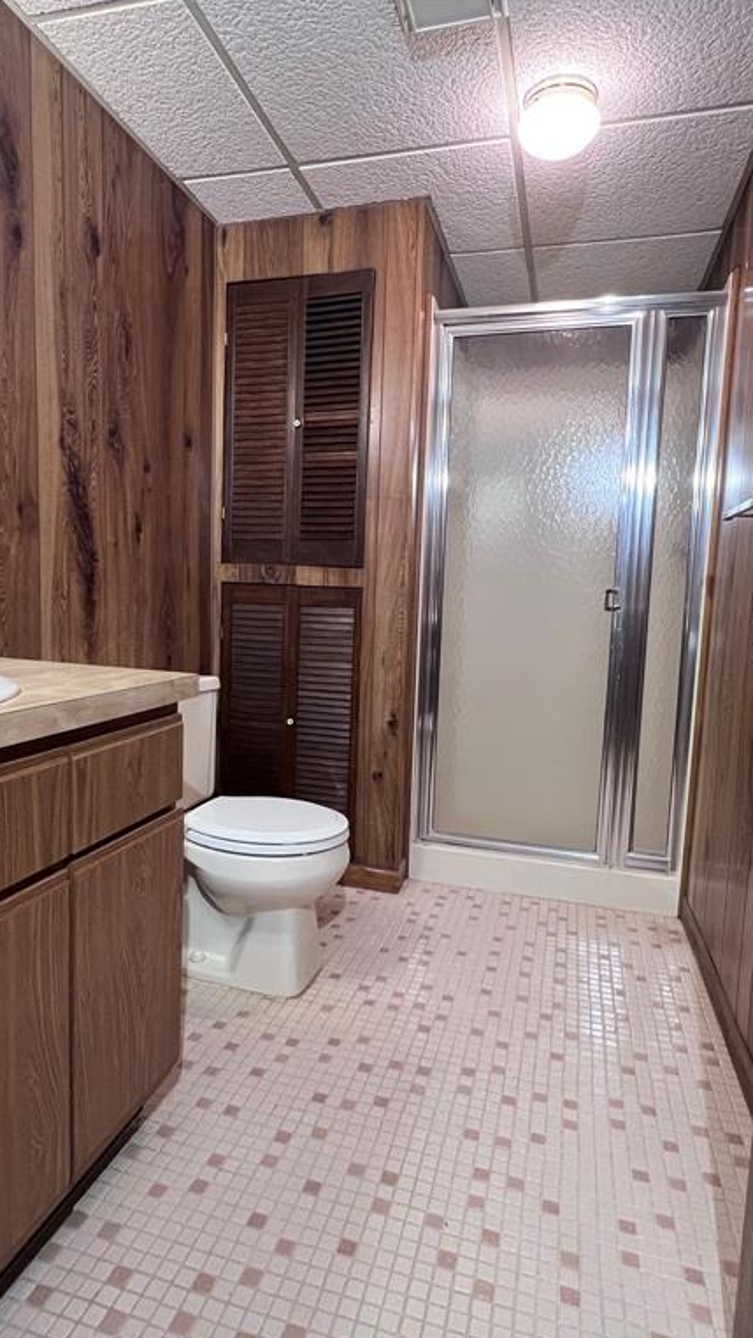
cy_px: 670
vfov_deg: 89.6
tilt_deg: -6.3
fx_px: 675
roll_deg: -2.0
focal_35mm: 19
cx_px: 356
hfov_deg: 58.3
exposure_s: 1/60
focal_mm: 1.57
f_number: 1.8
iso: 320
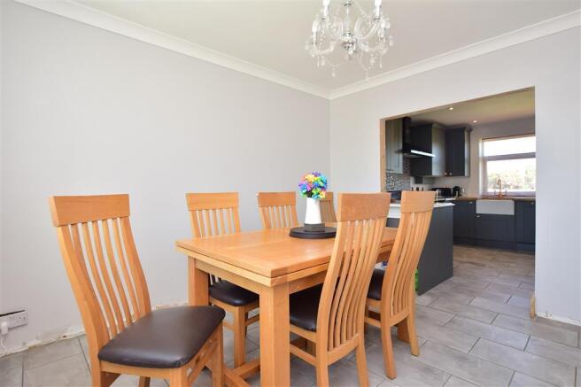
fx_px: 242
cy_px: 194
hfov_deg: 100.4
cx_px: 290
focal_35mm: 15
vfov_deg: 77.3
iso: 200
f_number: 5
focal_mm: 10
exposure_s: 1/60
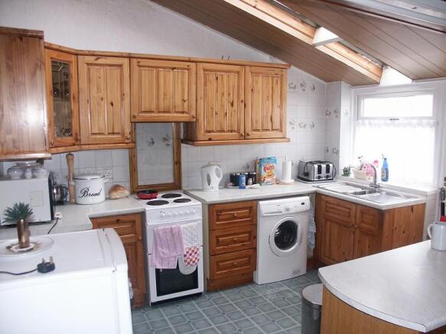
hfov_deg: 61.7
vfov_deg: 48.2
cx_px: 223
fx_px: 374
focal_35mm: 29
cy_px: 167
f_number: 2.8
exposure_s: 1/250
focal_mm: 7.48
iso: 200
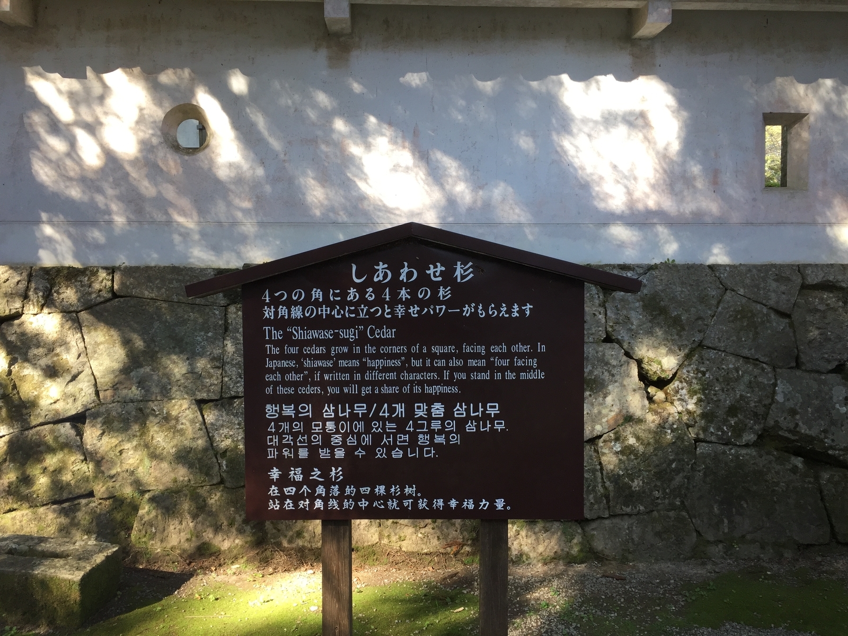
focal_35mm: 29
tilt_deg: -3.5
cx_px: 424
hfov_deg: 61.7
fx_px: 710
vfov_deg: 48.2
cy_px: 318
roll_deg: +0.4
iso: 50
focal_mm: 4.15
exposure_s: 1/120
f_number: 2.2
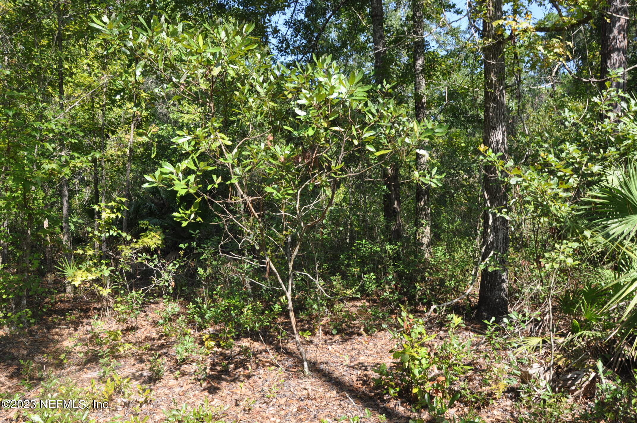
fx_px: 477
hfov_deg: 67.4
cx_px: 318
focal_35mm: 27
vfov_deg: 47.8
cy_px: 212
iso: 200
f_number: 9
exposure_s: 1/80
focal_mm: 18
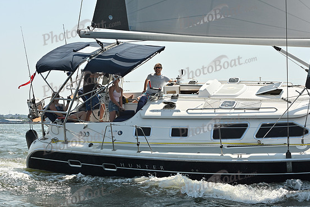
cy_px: 104
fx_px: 629
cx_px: 150
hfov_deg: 27.7
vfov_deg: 18.7
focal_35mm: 73
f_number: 8
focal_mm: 70
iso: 320
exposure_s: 1/1250
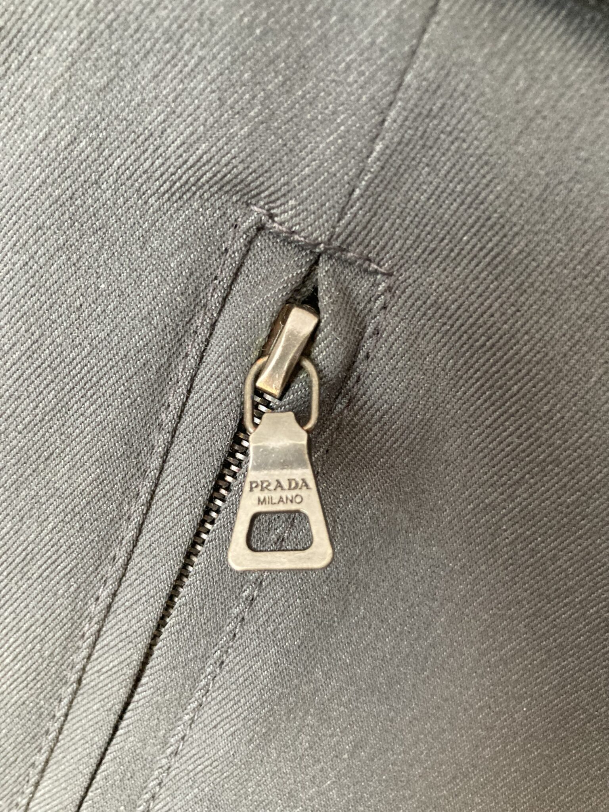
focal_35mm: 28
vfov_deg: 63.4
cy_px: 406
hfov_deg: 49.7
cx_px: 304
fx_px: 657
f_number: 1.8
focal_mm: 3.99
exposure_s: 1/56
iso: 320
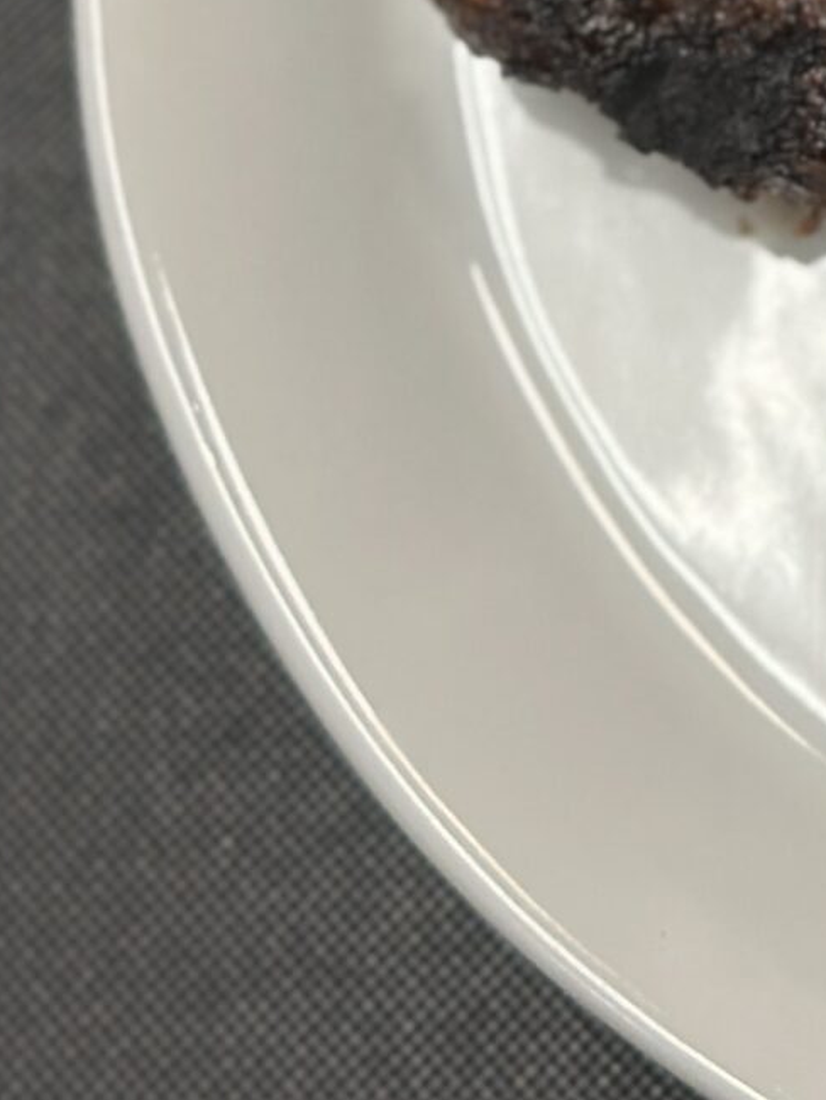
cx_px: 1498
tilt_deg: -69.4
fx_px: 6009
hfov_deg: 7.6
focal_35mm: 189
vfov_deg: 10.0
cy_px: -701
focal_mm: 6.86
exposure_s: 1/60
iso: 100
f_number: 1.78
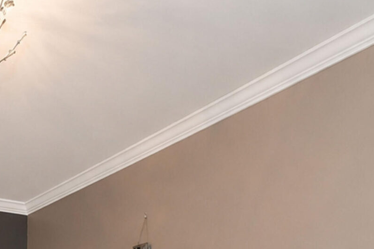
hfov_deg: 35.1
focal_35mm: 48
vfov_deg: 22.5
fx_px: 499
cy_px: 382
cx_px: -40
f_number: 8
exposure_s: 1/80
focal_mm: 10
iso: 1600
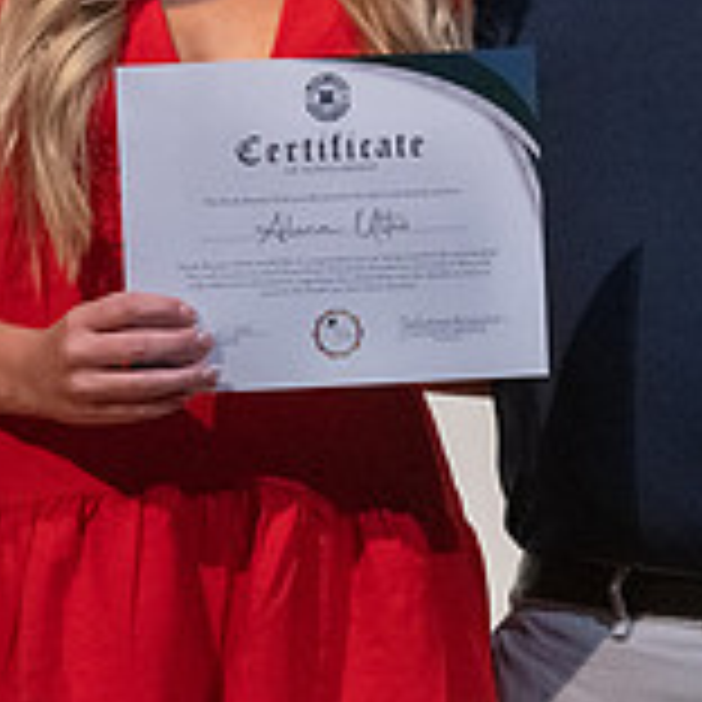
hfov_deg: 2.9
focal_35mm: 595
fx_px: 13652
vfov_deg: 2.9
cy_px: -45
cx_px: 697
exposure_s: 1/320
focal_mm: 142
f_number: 4
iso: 5000
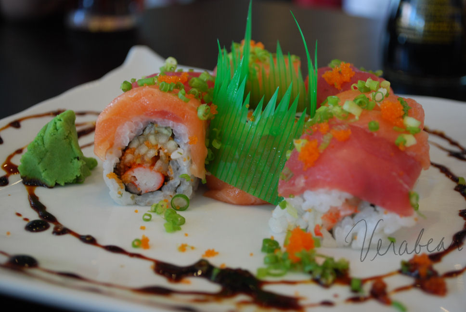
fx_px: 739
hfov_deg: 35.0
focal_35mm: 57
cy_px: 156
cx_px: 233
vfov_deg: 23.8
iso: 200
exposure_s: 1/8
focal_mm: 38
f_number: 5.3
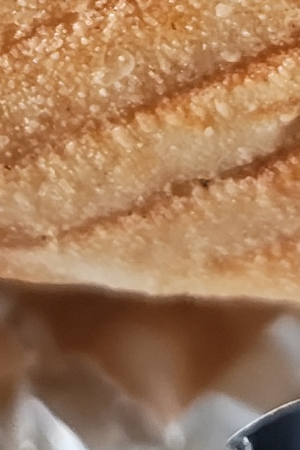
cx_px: 36
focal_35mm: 178
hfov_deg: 7.7
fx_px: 2225
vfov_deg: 10.9
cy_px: -301
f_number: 1.88
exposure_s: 1/33.3
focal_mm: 5.56
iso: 286
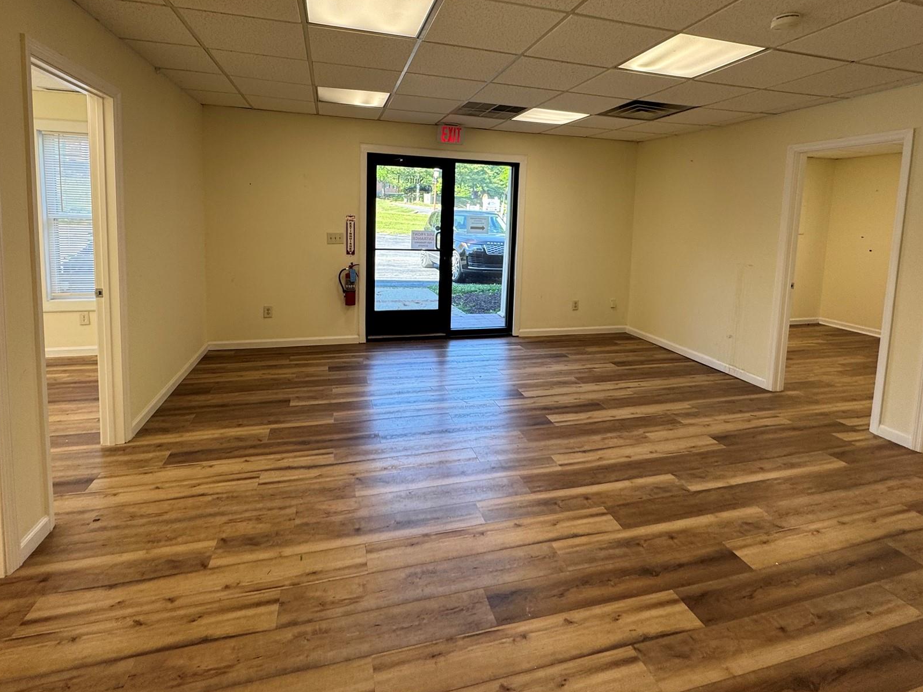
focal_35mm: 18
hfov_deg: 87.7
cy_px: 261
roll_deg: -2.0
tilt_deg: -6.0
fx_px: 480
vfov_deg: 70.5
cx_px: 466
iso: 80
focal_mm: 2.22
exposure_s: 1/120
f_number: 2.2
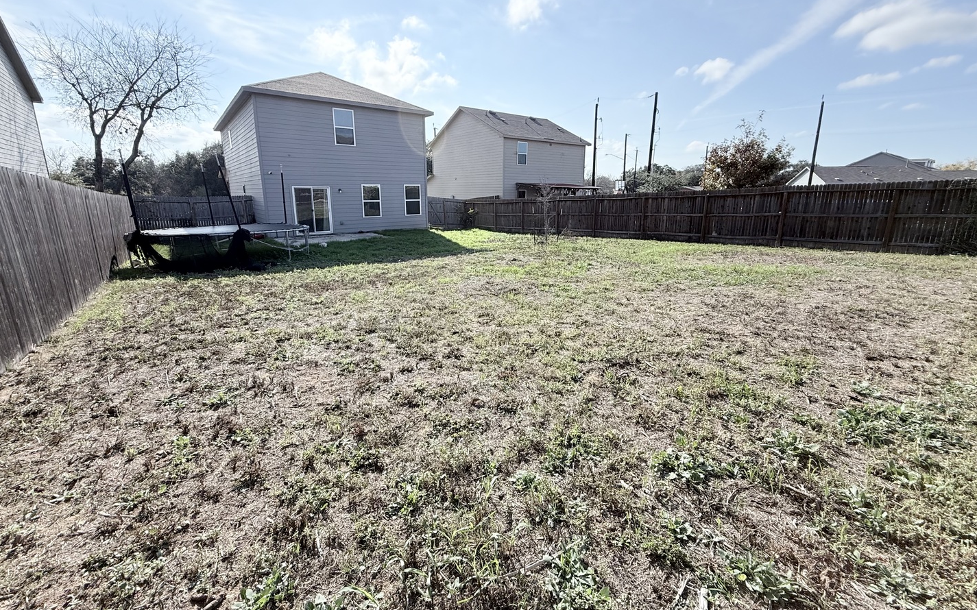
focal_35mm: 15
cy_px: 278
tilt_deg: -11.5
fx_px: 399
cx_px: 490
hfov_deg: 101.5
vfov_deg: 74.6
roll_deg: +0.6
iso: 64
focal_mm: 2.22
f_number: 2.2
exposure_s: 1/1399
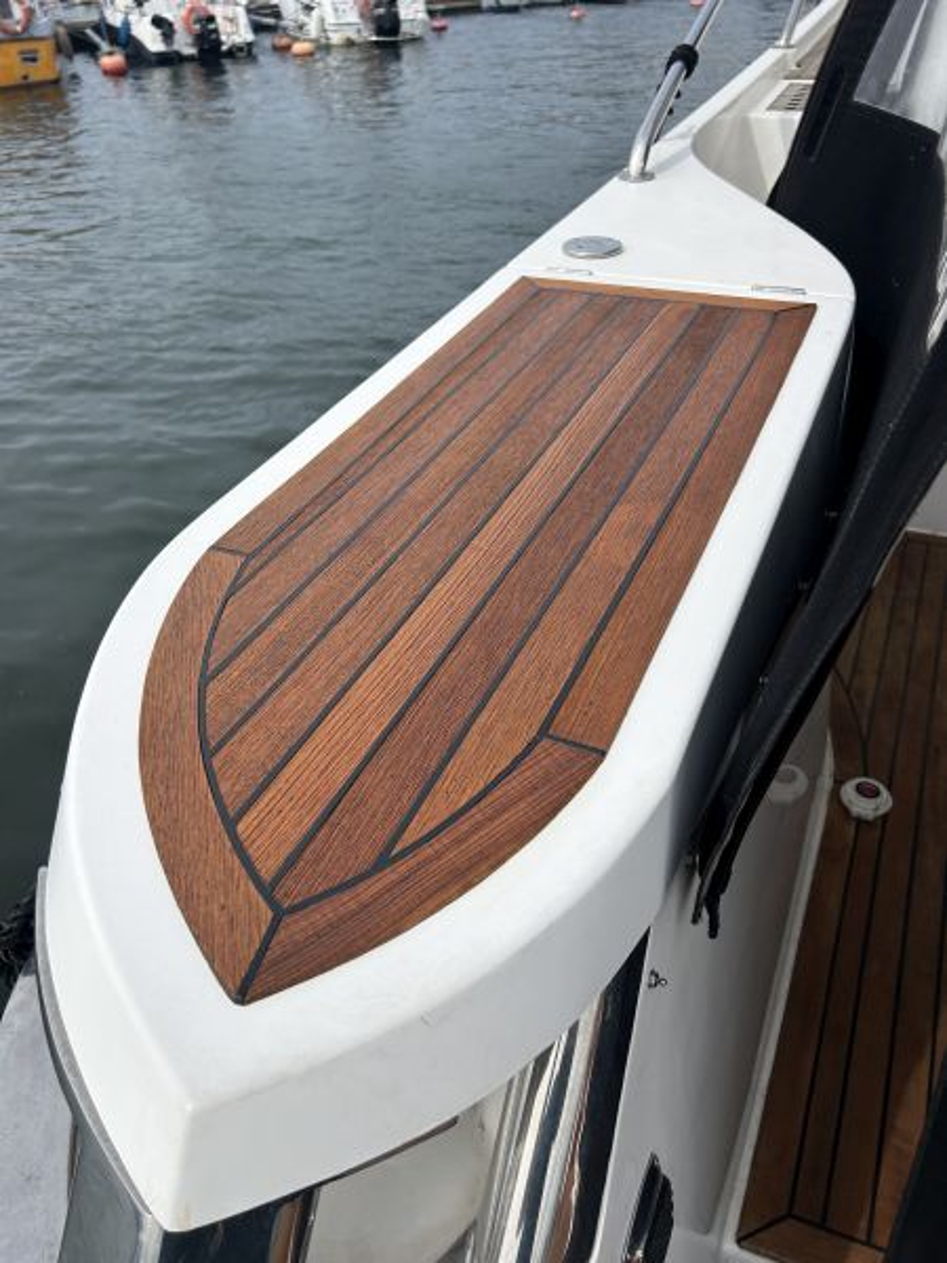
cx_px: 474
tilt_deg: -35.7
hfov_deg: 53.1
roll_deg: +2.4
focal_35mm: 26
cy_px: 632
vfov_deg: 67.3
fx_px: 948
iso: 50
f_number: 1.5
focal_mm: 5.7
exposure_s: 1/4831
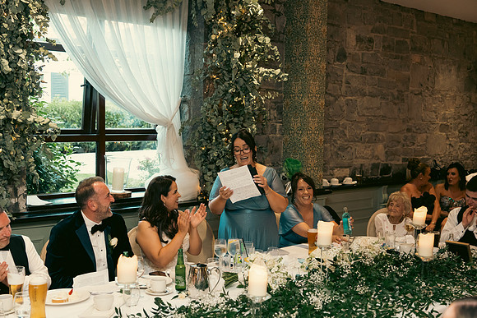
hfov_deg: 43.6
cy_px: 159
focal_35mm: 45
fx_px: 596
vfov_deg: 29.9
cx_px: 238
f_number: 3.5
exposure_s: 1/160
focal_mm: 45
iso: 2500
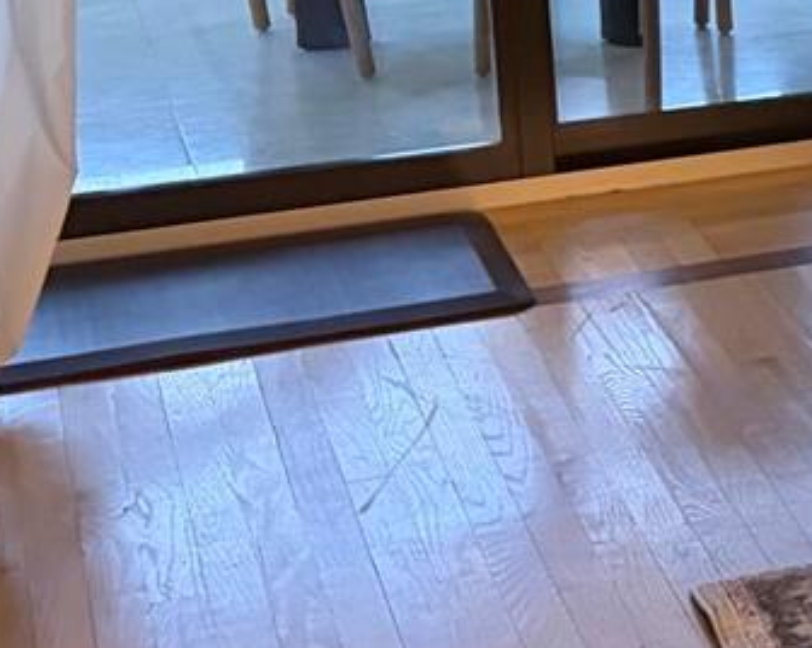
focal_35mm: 121
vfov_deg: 12.6
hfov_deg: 13.4
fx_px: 2905
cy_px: -19
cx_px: 1687
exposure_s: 1/60
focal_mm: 5.96
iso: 500
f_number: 1.6
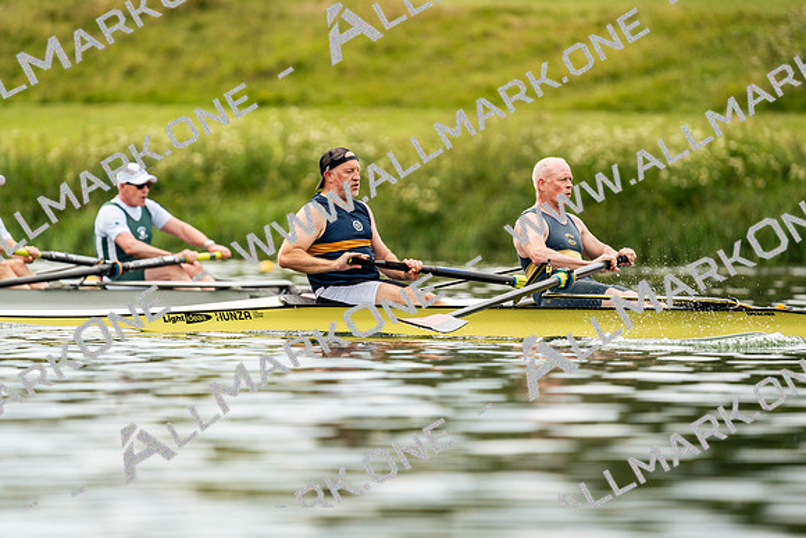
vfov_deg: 2.4
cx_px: 403
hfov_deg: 3.6
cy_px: 269
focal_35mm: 571
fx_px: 12786
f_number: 6.3
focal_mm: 571
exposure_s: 1/2000
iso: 500
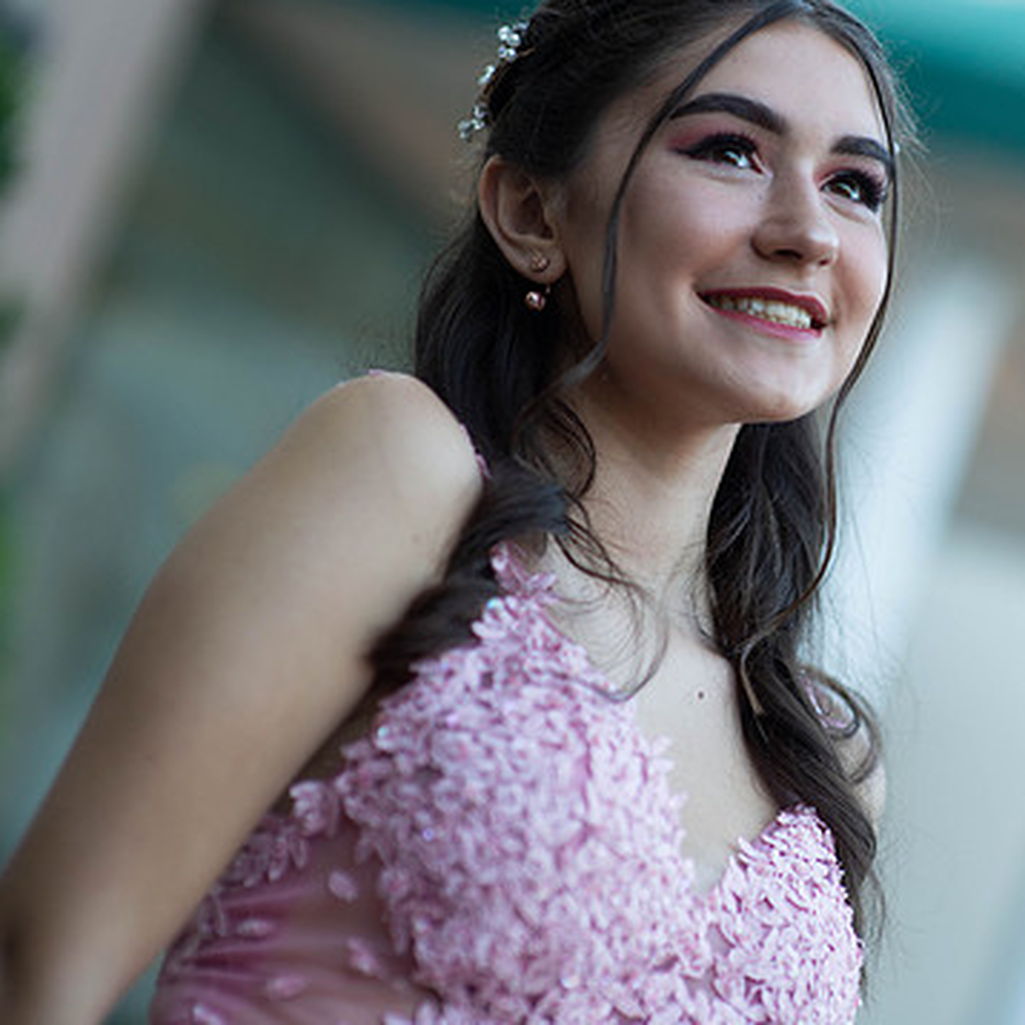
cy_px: 478
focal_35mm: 117
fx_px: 3920
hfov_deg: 14.8
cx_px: 822
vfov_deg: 14.9
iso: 250
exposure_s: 1/640
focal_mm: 85
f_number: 2
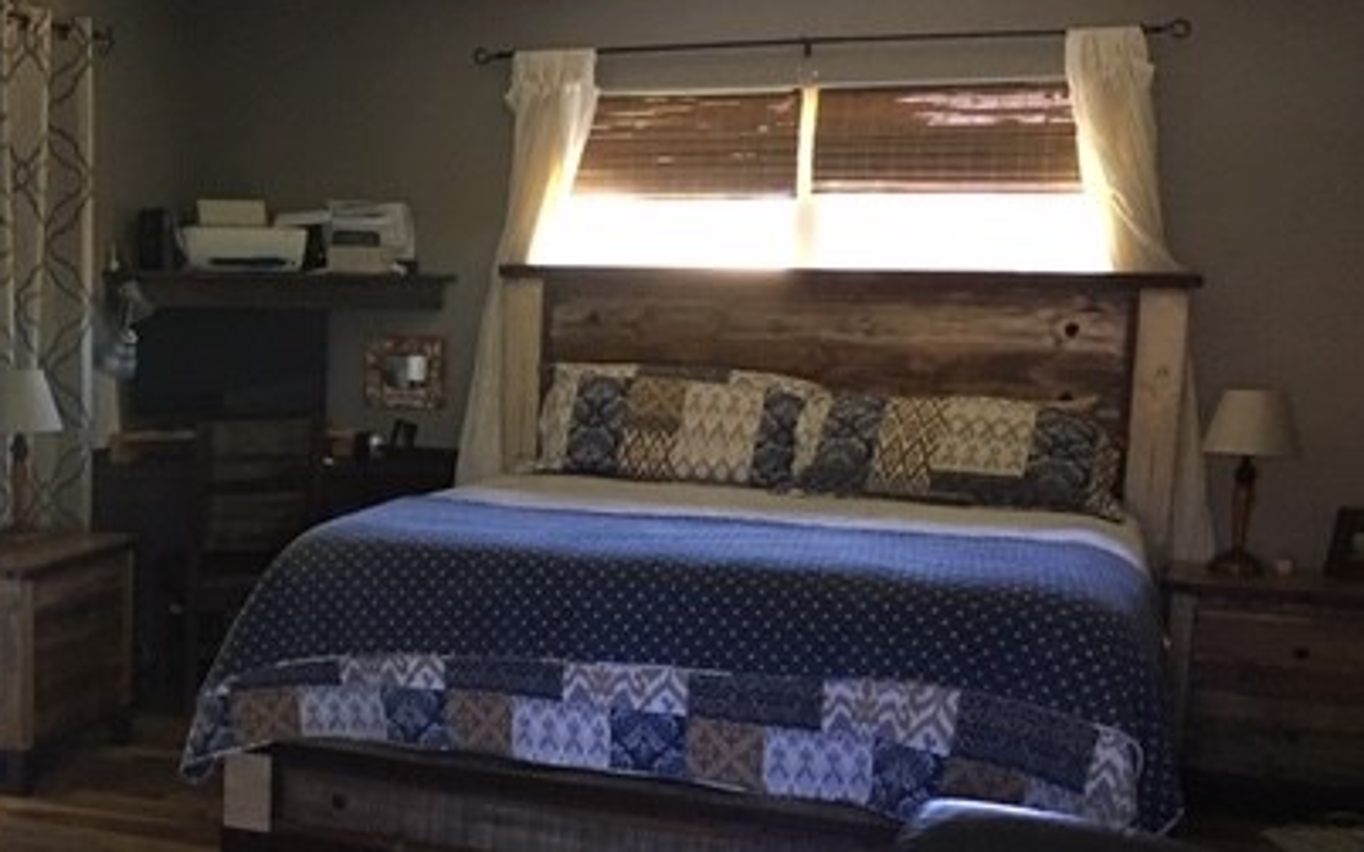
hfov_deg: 39.9
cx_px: 333
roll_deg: -1.8
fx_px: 1821
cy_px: 560
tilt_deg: -8.3
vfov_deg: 26.2
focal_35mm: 49
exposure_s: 1/15
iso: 100
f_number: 2.2
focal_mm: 4.15
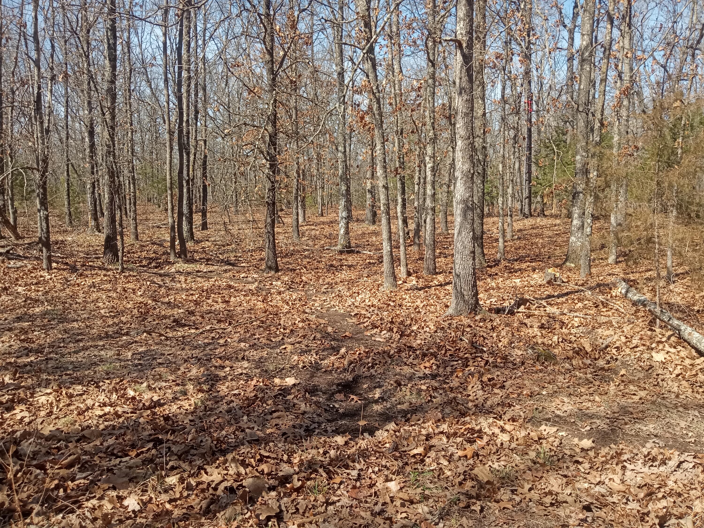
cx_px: 352
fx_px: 569
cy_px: 264
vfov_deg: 49.7
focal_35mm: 28
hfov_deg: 63.4
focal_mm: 3.71
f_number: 2.2
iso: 100
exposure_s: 1/537
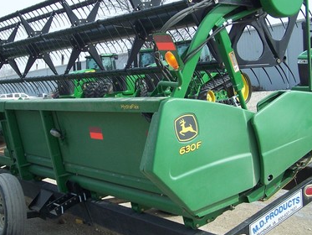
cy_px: 86
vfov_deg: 21.0
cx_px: 118
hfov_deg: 27.7
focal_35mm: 70
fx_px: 631
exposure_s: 1/1000
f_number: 3
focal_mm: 8
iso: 80
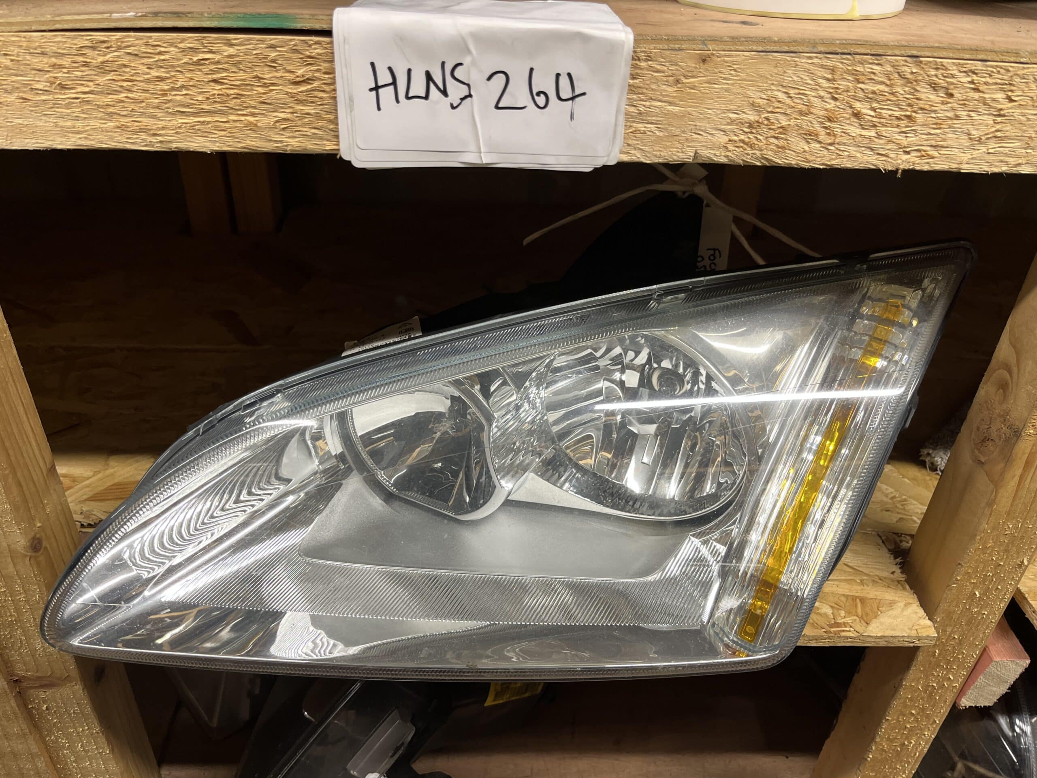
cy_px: 389
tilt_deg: -35.2
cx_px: 518
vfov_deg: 53.1
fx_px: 779
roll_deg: -4.5
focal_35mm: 26
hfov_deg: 67.3
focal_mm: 5.1
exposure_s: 1/100
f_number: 1.6
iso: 125
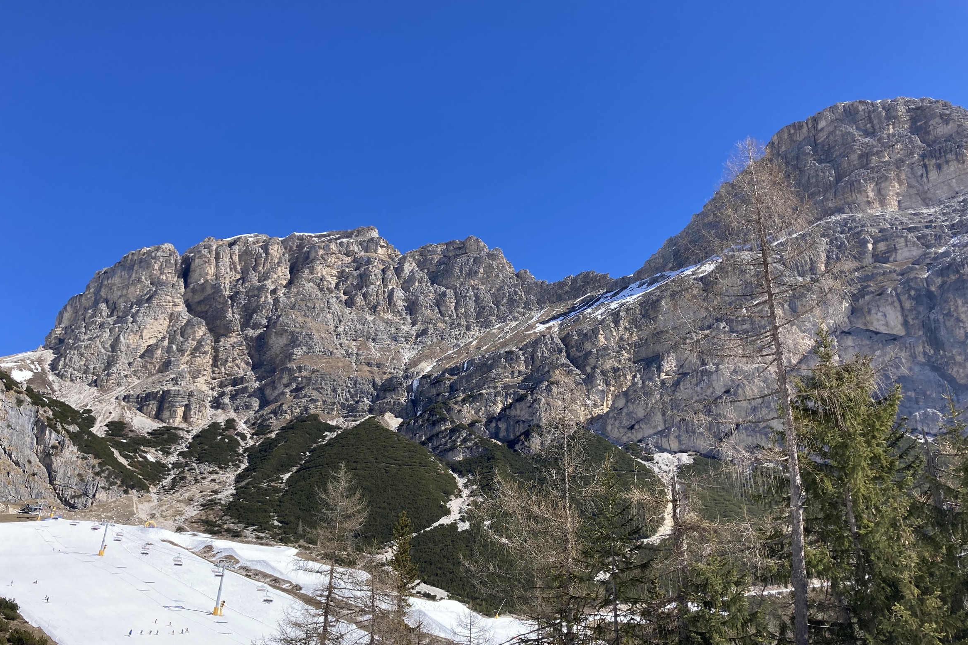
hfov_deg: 61.9
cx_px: 491
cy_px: 341
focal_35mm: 30
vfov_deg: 43.6
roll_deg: -1.8
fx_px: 807
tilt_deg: +23.3
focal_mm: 3.99
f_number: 1.8
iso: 20
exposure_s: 1/1333
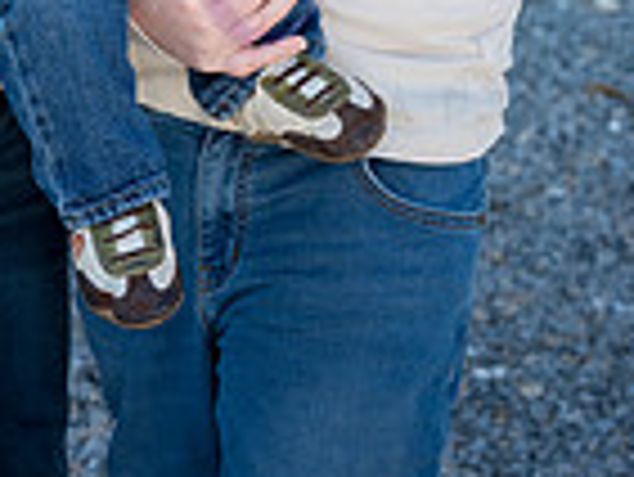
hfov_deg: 12.6
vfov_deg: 9.0
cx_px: 81
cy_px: -468
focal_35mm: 156
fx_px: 2860
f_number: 5
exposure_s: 1/640
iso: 400
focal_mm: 51
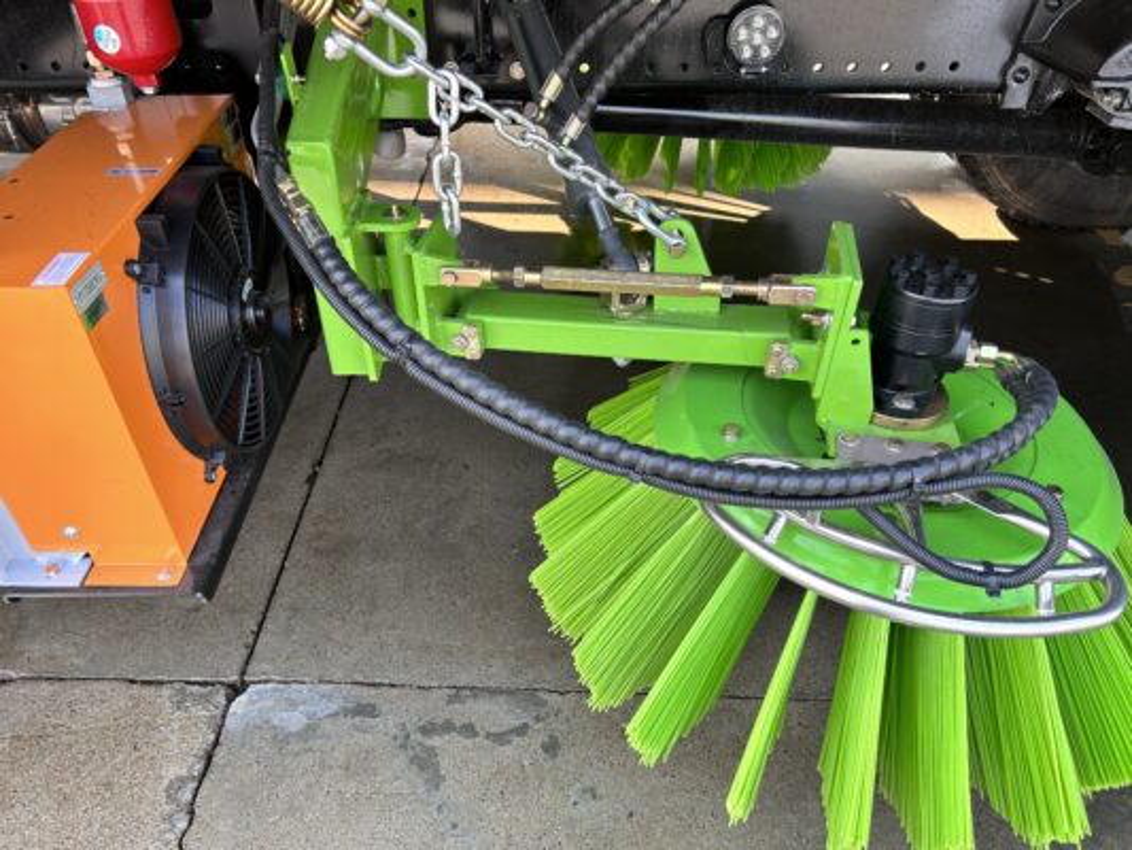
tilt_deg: -39.0
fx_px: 850
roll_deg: -1.1
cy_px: 425
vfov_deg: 53.1
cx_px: 566
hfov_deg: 67.3
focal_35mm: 26
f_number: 1.5
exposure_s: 1/181
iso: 40
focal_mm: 5.7
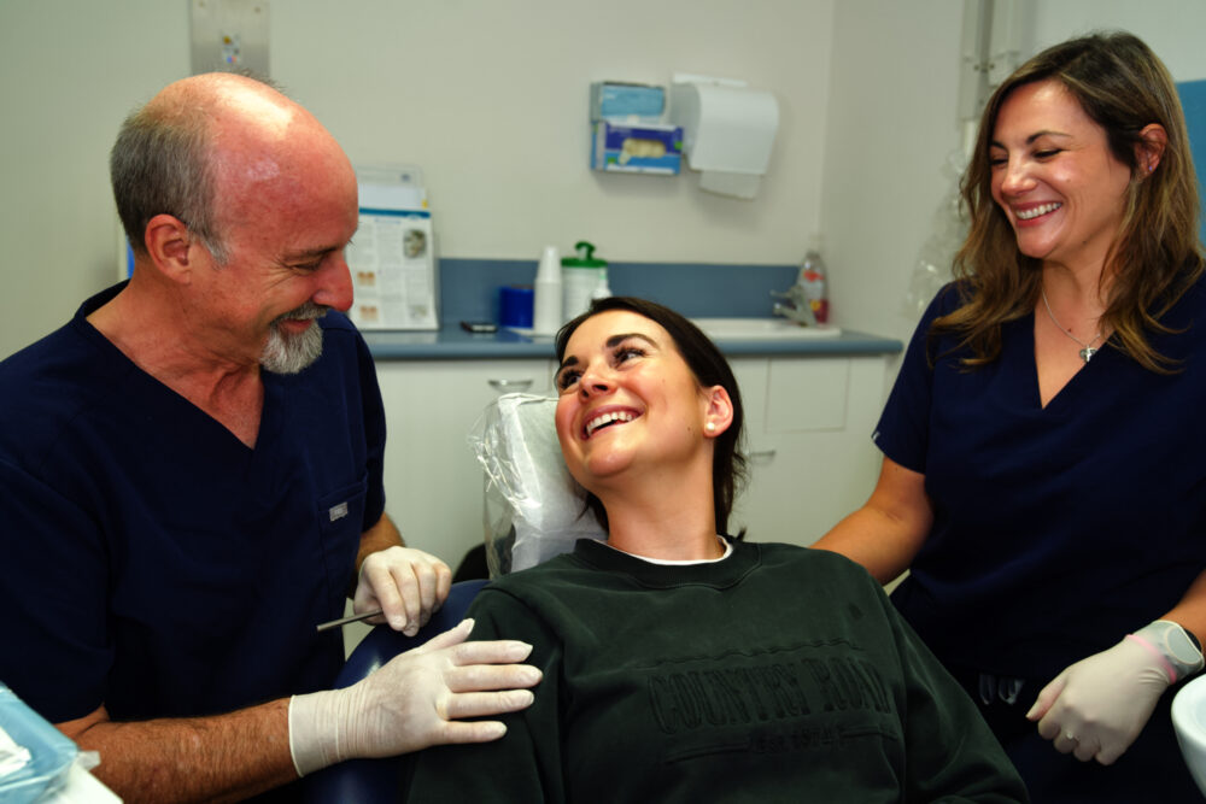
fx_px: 1273
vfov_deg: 35.1
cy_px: 402
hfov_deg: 50.7
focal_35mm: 38
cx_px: 603
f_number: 4.5
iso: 2000
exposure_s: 1/80
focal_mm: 38
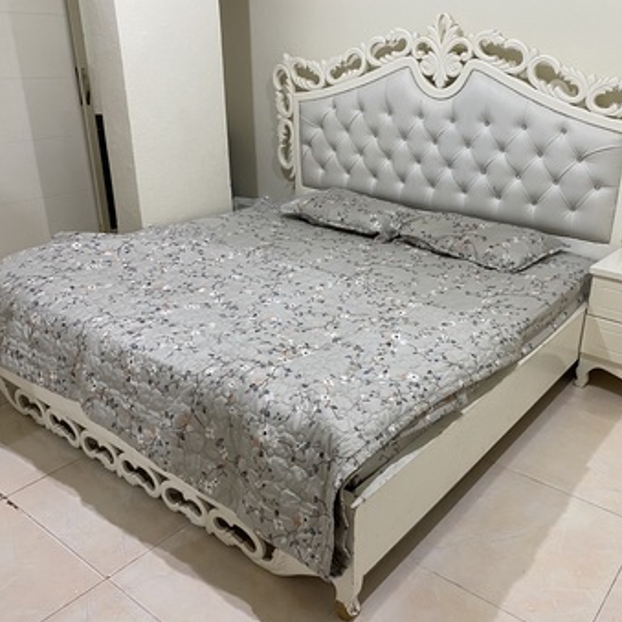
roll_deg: -2.0
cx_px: 384
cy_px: 313
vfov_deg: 52.5
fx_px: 630
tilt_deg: -22.3
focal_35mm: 31
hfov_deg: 52.0
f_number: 1.8
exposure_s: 1/60
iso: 80
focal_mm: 4.25
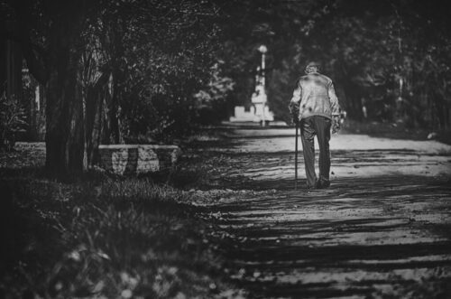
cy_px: 150
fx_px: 5625
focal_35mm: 450
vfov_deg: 3.0
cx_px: 226
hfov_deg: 4.6
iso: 200
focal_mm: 300
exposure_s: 1/640
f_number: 6.3
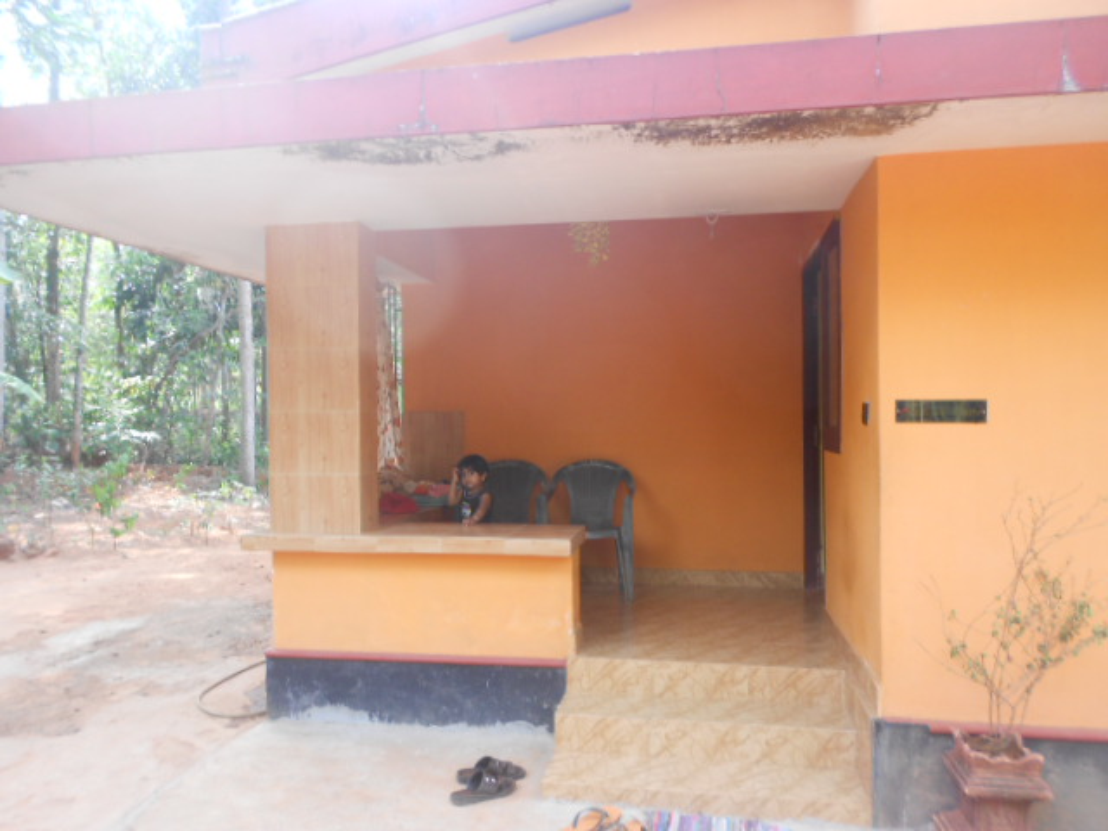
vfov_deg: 53.1
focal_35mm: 26
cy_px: 416
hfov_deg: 67.3
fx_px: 832
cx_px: 554
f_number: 3.2
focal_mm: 4.6
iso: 80
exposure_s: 1/50
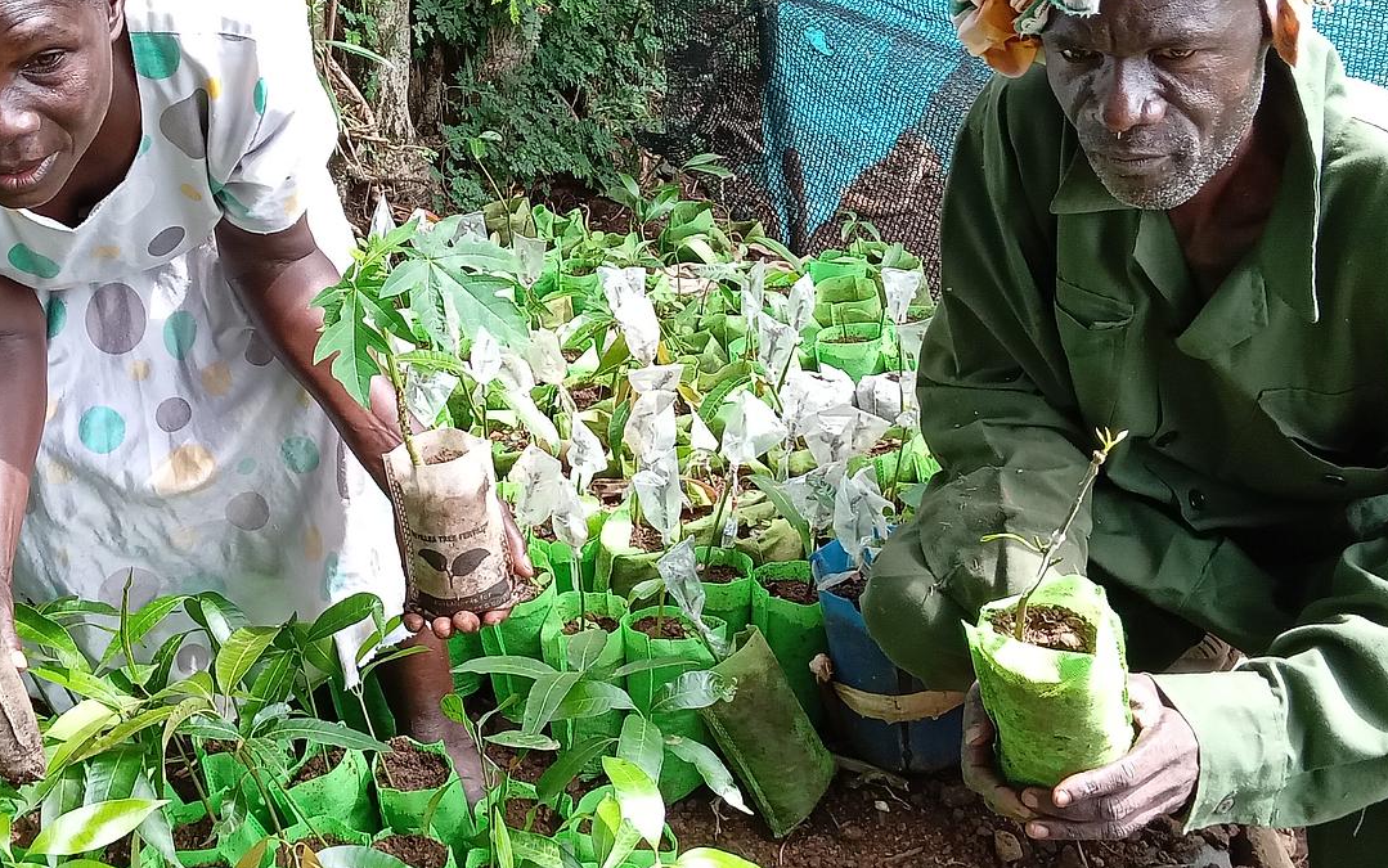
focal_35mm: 66
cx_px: 470
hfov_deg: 30.8
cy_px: 339
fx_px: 2497
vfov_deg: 19.7
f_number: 2.8
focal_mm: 3.38
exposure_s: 1/111
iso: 125
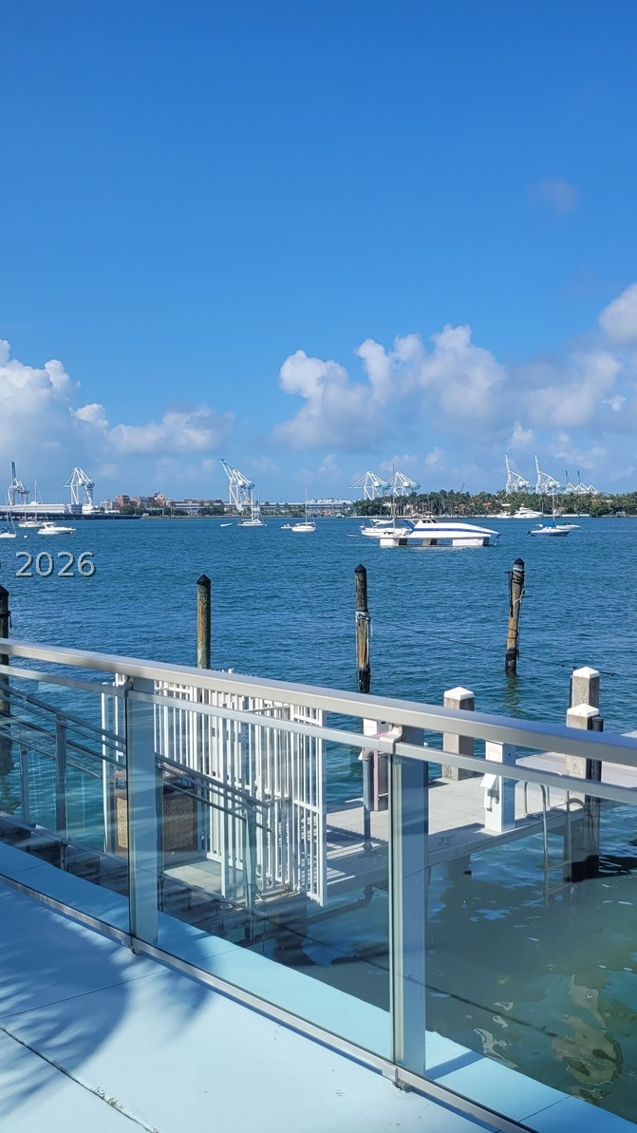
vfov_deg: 52.8
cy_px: 564
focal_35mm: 38
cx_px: 386
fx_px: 1141
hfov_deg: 31.1
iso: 40
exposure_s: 1/3042
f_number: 1.8
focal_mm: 5.4
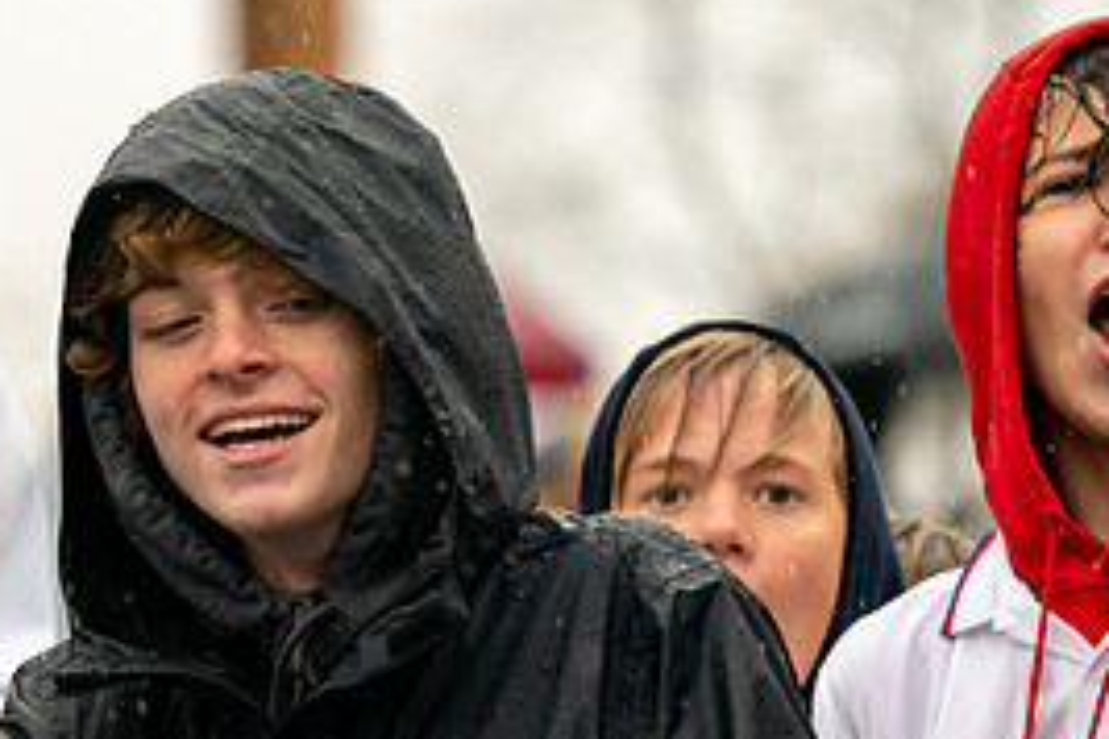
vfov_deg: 2.1
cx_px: -163
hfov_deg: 3.1
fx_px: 20145
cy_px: 905
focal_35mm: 654
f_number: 5.6
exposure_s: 1/1000
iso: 3200
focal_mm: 259
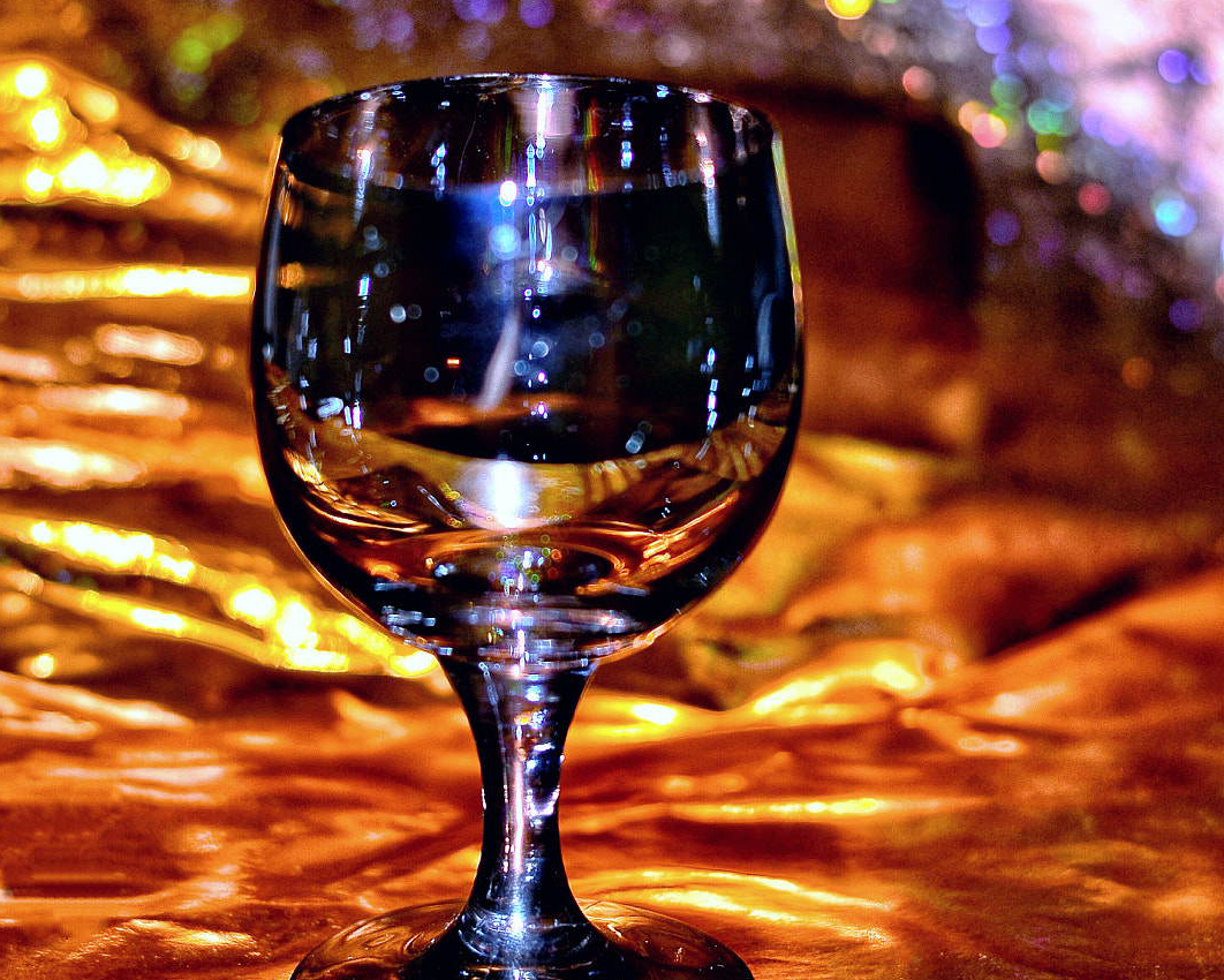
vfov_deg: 14.5
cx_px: 612
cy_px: 425
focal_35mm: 106
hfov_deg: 18.1
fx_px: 3841
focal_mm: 50
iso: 100
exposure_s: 1/125
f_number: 2.8
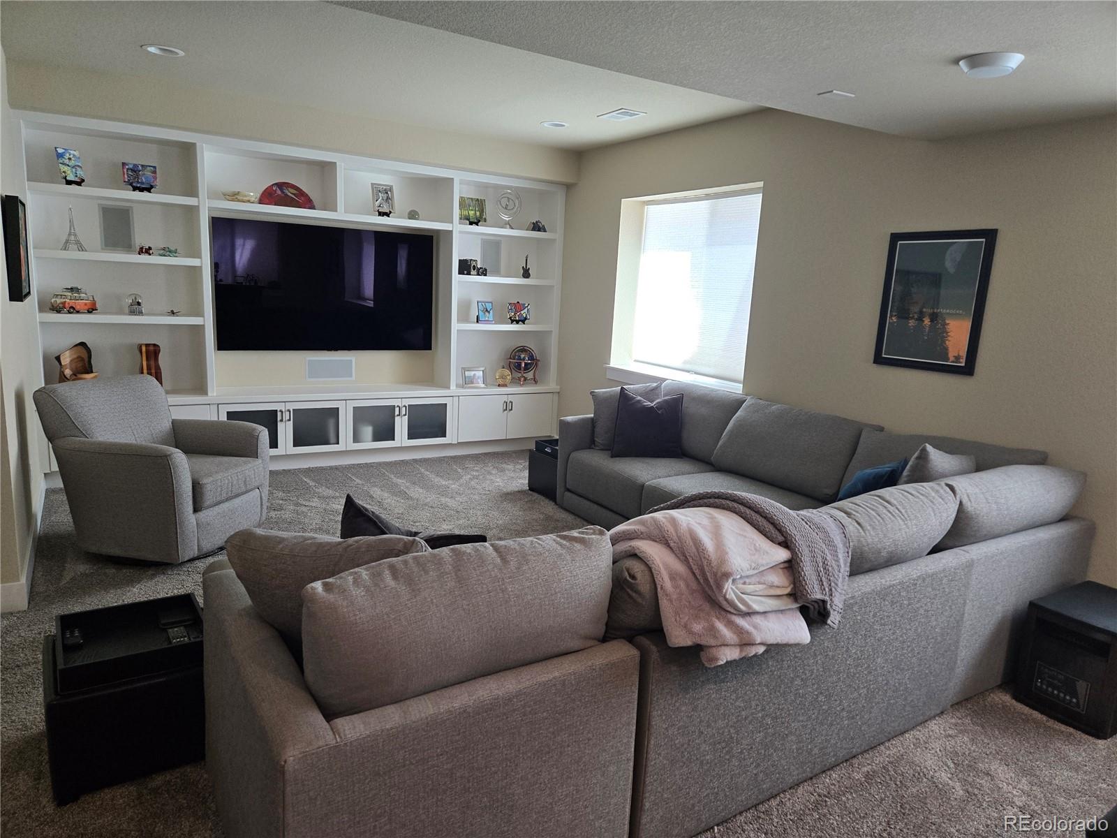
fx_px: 742
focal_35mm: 23
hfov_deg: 73.9
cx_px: 558
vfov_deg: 58.9
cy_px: 419
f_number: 1.8
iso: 200
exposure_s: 1/120
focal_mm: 5.4
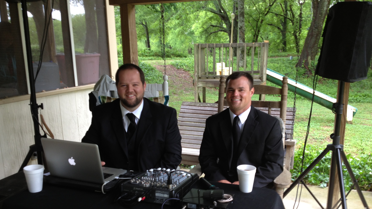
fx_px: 385
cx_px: 188
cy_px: 139
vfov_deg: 30.2
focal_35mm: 39
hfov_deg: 51.6
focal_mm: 4.28
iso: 50
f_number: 2.4
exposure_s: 1/30
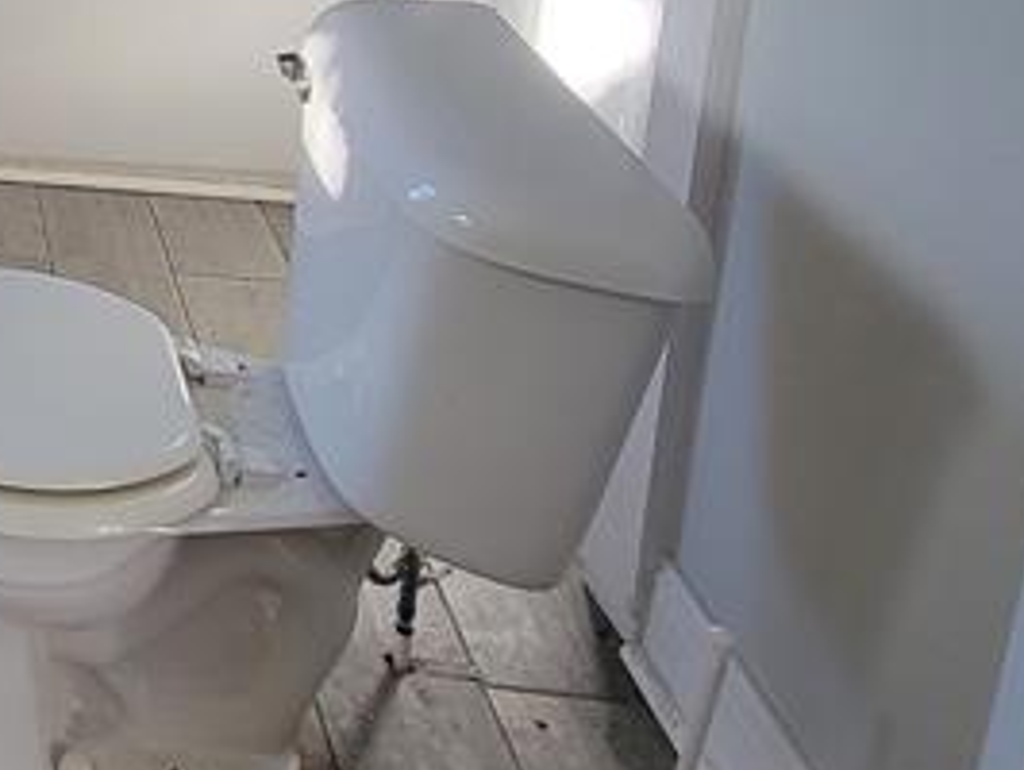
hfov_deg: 29.3
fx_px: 1480
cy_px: -293
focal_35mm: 50
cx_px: -366
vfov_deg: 24.5
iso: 125
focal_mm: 2.2
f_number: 2.2
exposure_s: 1/60
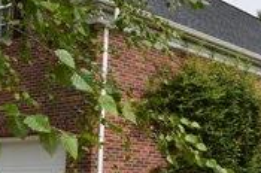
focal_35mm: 77
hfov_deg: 24.5
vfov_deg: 17.5
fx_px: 557
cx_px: 289
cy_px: 136
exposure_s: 1/500
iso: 400
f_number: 11
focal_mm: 14
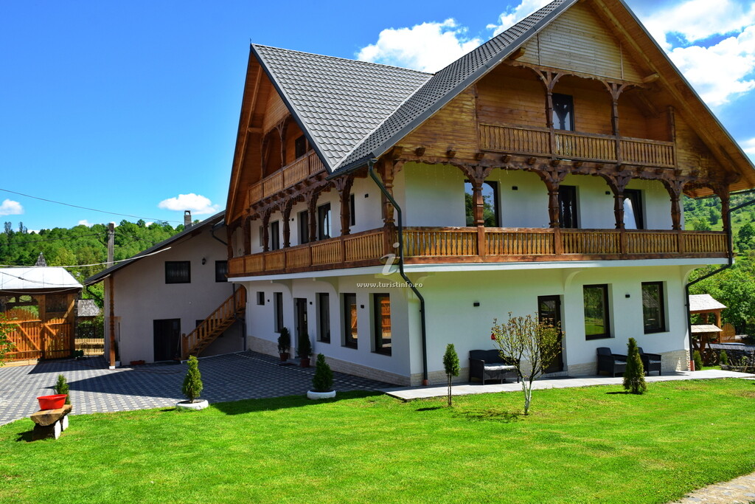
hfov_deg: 67.4
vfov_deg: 47.9
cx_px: 378
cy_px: 252
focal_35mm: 27
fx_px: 566
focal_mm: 18
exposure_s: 1/320
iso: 200
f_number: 9
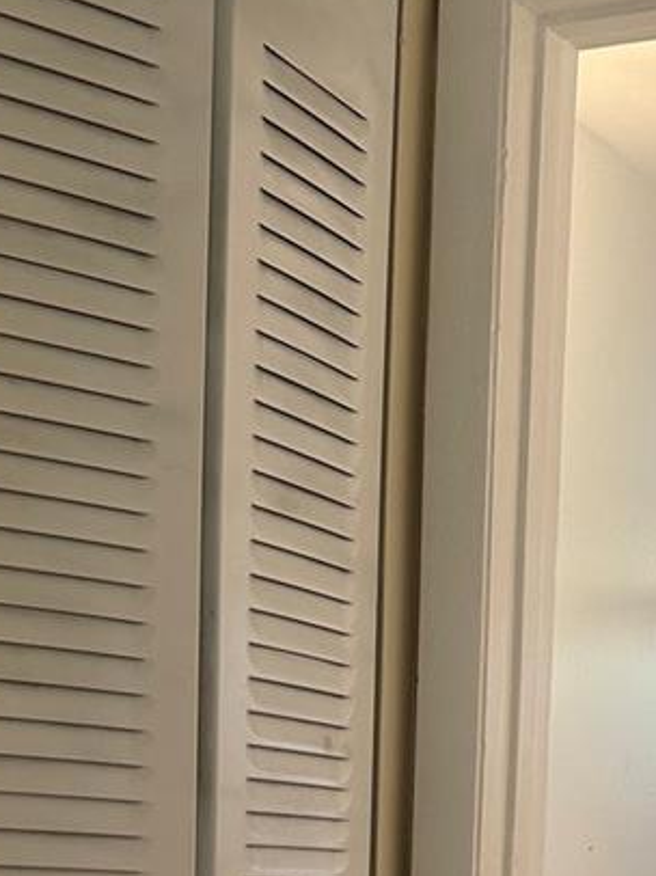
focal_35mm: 71
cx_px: 734
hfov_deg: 19.7
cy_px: 1059
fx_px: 1796
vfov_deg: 24.7
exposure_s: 1/121
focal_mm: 6.86
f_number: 1.78
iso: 125
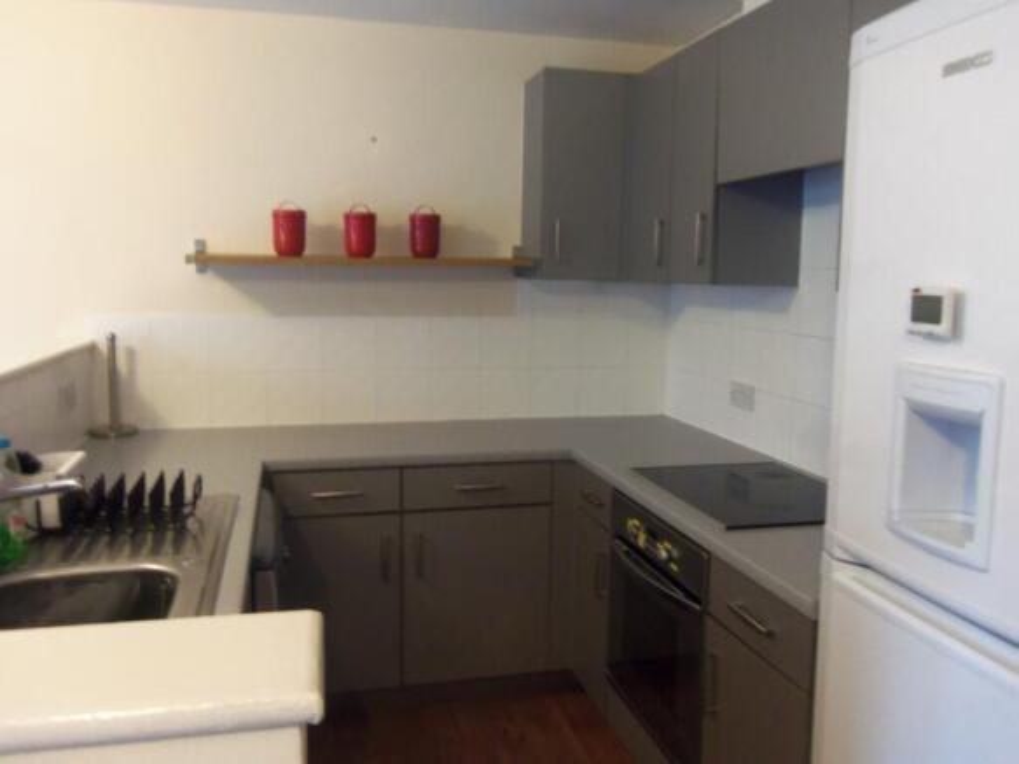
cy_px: 382
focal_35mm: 28
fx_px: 824
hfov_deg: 63.5
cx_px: 510
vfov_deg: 49.7
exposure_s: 1/5
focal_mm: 5.1
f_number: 3.9
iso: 400
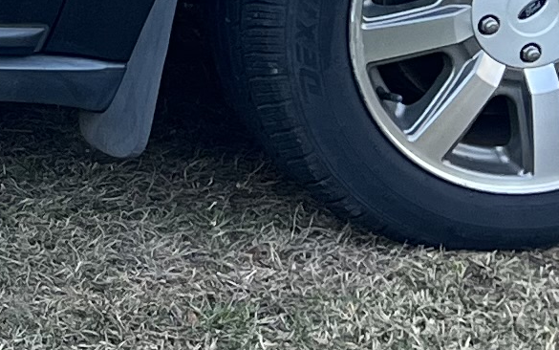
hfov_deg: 9.7
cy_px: -302
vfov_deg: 6.7
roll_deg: +0.7
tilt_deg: -9.7
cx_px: -779
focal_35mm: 190
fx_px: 2895
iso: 64
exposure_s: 1/164
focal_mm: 5.1
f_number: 1.6
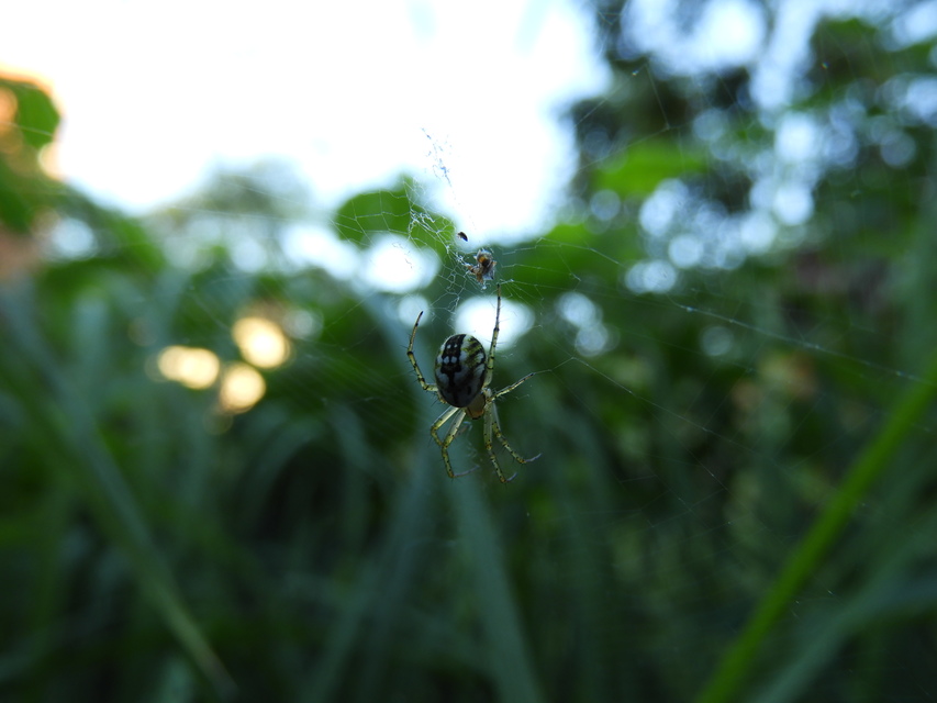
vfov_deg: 46.8
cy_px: 352
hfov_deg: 60.0
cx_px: 468
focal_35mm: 30
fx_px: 812
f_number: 3.5
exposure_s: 1/80
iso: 100
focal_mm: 5.4
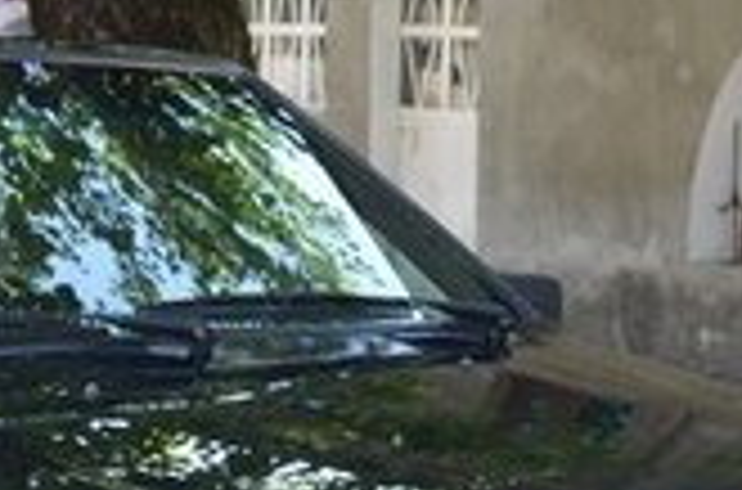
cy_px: 609
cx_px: 72
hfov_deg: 15.4
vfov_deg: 10.1
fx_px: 2713
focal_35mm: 132
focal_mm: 22
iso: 200
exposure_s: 1/160
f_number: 4.5
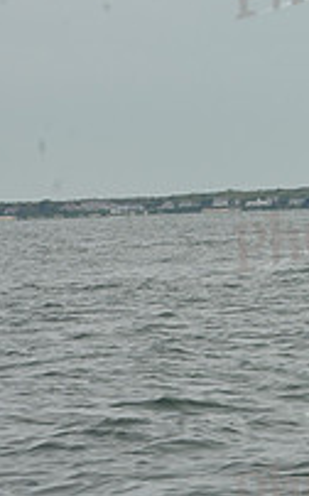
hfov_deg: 3.6
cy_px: 48
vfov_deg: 5.9
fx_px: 4817
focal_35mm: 357
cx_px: 706
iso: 320
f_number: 13
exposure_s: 1/800
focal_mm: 122
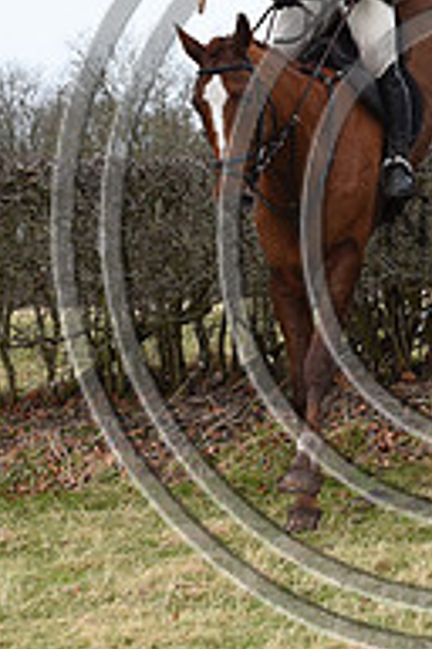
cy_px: 169
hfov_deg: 6.5
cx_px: 446
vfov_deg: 9.7
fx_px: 3798
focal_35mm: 211
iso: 1000
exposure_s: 1/1250
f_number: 5.6
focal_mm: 70
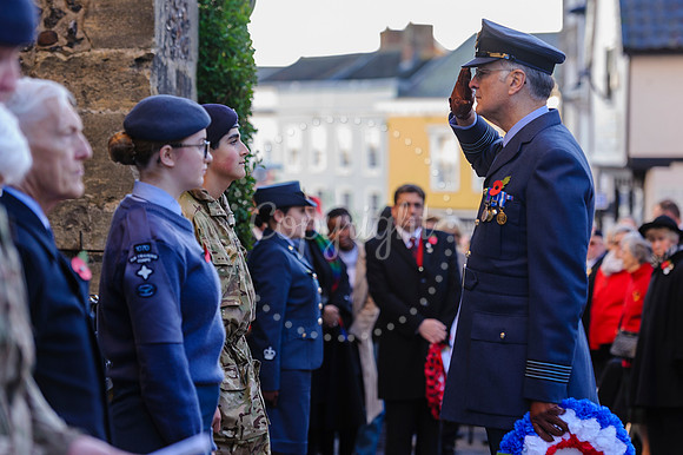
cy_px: 197
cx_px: 388
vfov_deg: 9.7
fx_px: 2690
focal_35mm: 142
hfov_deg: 14.5
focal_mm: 125
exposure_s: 1/250
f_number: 4
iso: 800
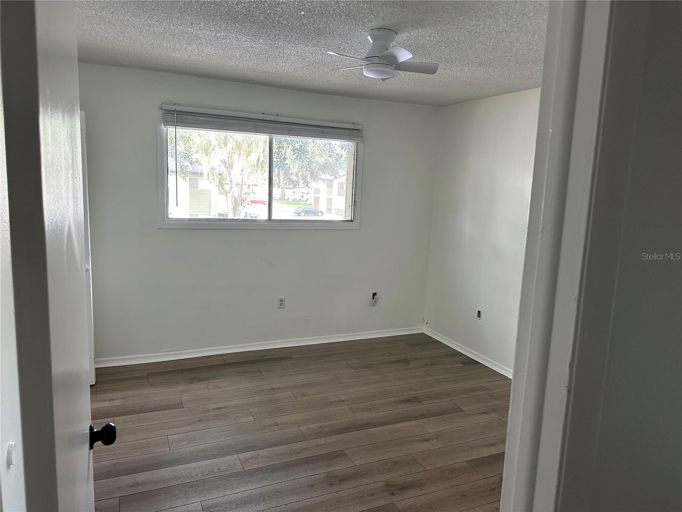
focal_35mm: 24
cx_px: 341
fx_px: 473
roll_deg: -2.5
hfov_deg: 71.6
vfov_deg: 56.8
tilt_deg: -8.1
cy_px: 256
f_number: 1.78
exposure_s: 1/66
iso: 250
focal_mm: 6.86
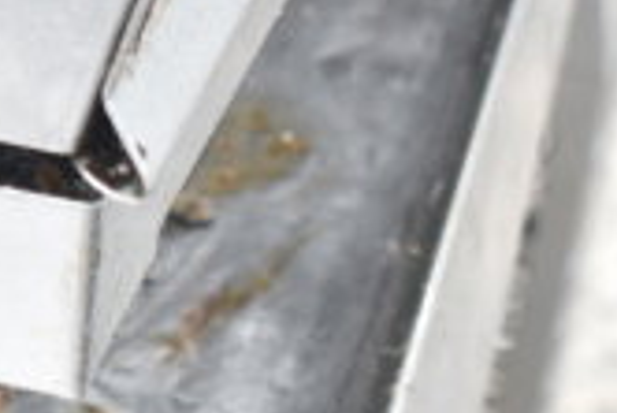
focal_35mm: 220
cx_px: -502
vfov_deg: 6.2
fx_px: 3774
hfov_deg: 8.9
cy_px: 500
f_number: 5
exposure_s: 1/125
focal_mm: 40
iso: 200
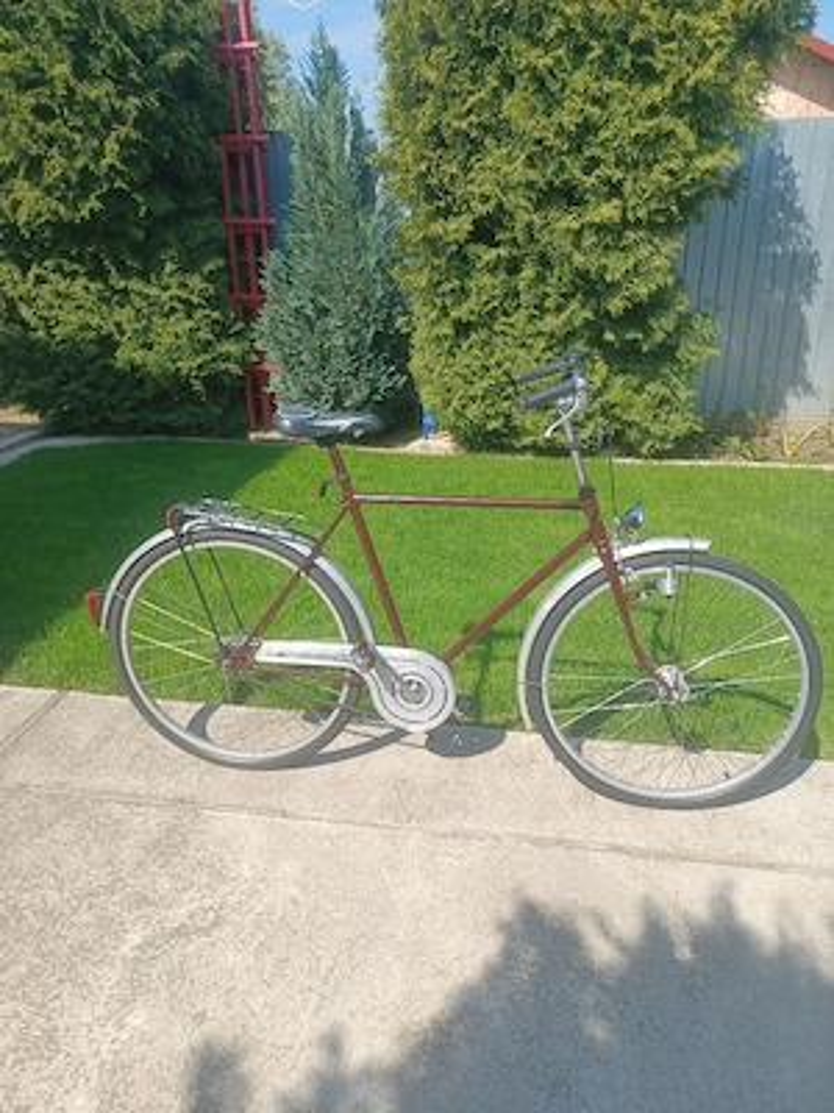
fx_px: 803
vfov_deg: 69.4
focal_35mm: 25
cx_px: 417
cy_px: 556
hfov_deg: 54.9
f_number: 1.8
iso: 32
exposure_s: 1/278
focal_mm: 4.6
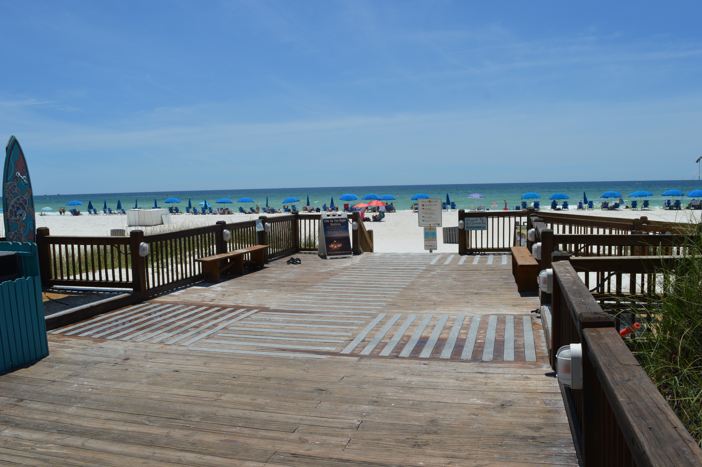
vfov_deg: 47.8
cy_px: 234
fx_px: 526
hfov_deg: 67.4
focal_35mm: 27
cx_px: 351
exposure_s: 1/320
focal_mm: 18
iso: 100
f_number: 9
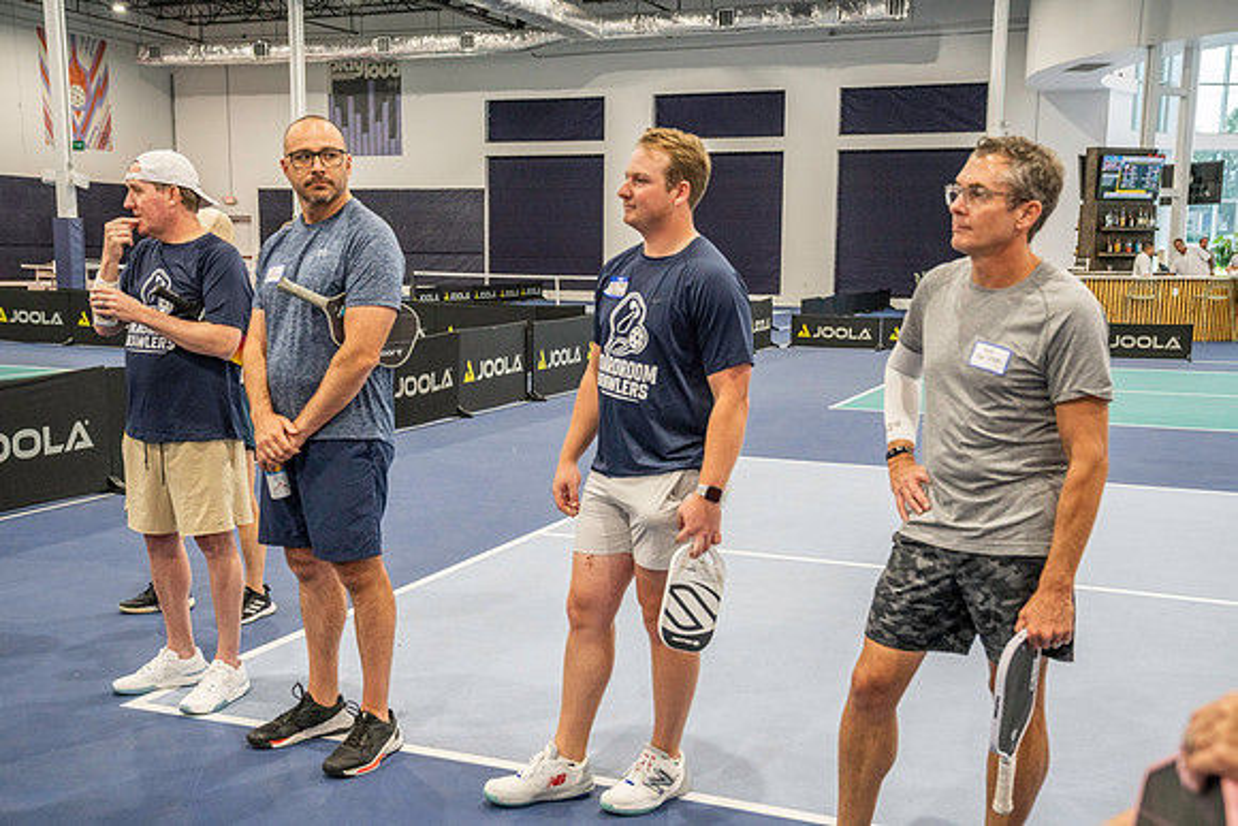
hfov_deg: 48.4
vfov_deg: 33.4
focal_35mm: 40
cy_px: 413
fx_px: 1376
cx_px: 619
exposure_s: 1/200
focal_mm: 40
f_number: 4.5
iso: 3200
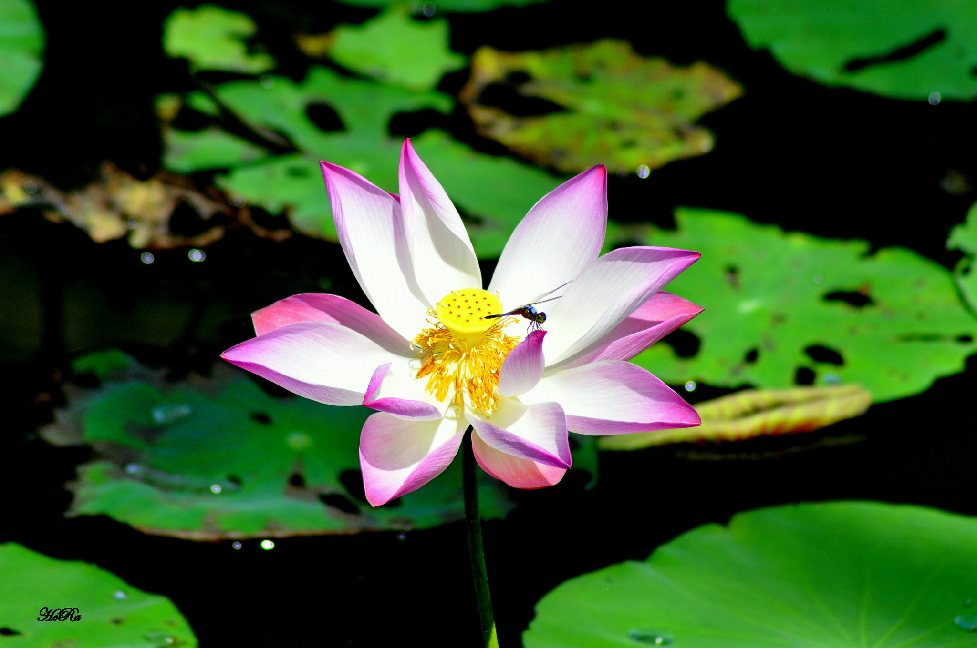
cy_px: 324
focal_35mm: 270
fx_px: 7318
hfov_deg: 7.6
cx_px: 488
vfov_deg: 5.1
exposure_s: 1/1000
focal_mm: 180
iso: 400
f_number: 8
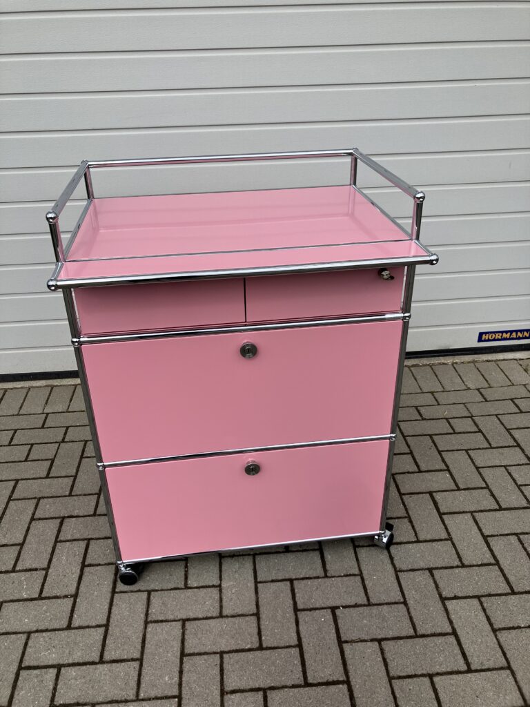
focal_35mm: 28
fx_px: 572
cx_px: 265
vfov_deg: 63.4
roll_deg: +1.8
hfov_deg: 49.7
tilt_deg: -27.3
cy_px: 354
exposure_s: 1/2315
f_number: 1.8
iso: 32
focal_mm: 3.99
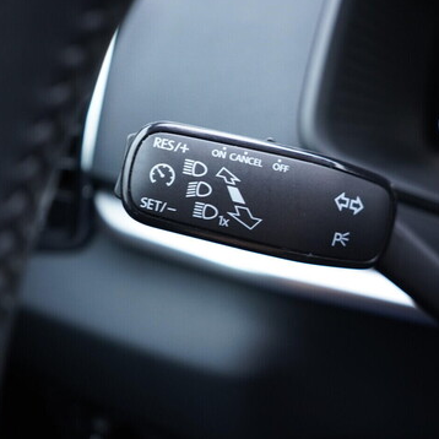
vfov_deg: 36.1
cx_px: 310
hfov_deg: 35.5
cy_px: 219
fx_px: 674
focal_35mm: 47
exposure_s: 1/40
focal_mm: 24
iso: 400
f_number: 2.8
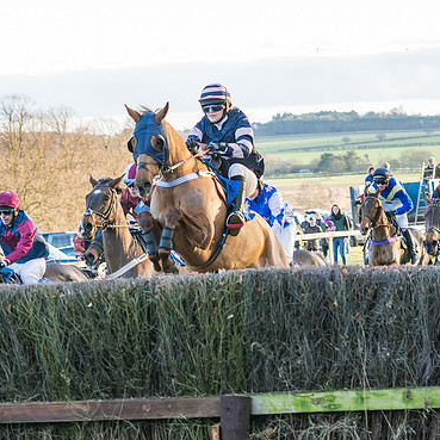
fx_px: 2416
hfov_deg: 10.4
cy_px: 212
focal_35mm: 168
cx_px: 154
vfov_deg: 10.4
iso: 800
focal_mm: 70
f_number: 4
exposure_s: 1/500
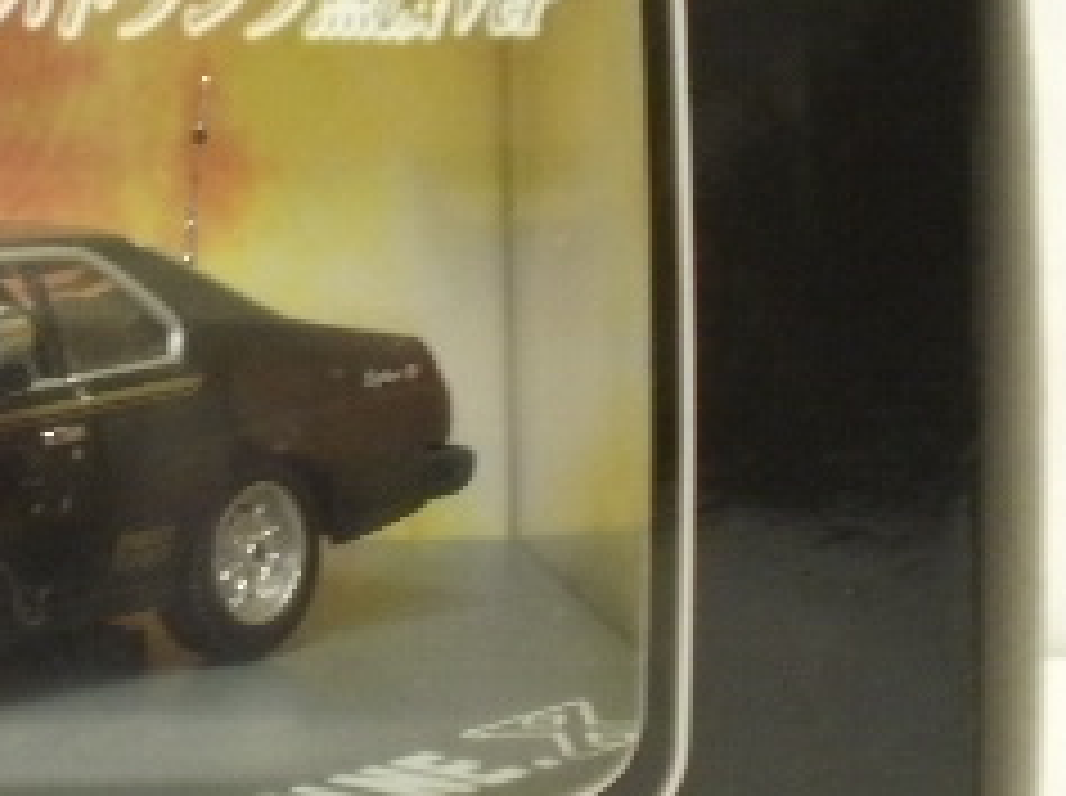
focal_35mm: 119
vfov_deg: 12.4
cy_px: 265
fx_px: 3659
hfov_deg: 15.9
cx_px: -234
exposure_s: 1/4
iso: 125
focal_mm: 7.7
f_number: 4
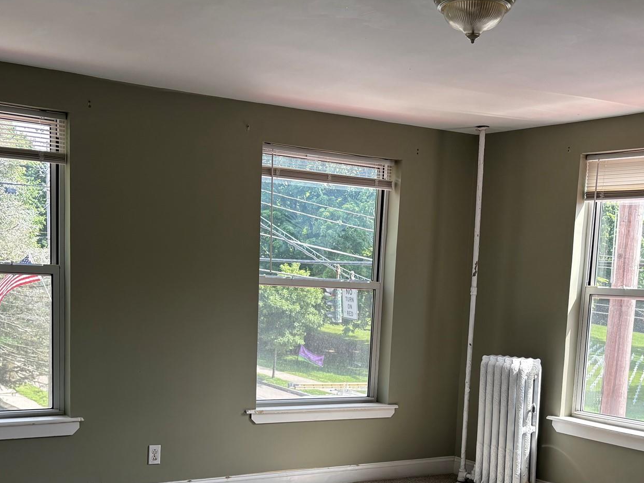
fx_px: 800
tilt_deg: -7.4
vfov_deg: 32.7
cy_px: 386
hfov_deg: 43.8
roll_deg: -2.5
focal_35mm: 43
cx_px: 357
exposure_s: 1/323
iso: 64
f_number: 1.6
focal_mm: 5.96
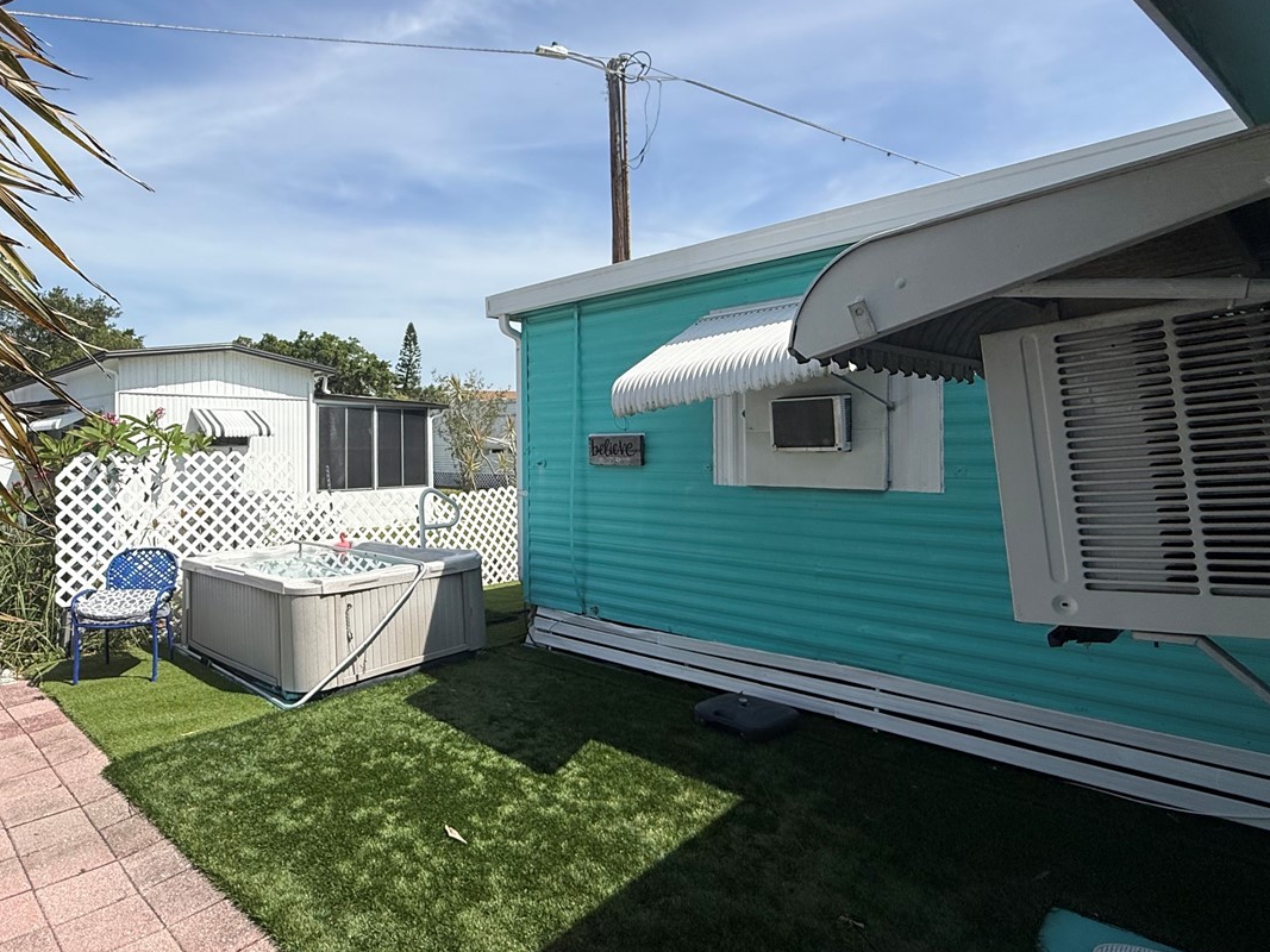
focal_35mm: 21
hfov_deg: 77.5
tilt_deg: +1.1
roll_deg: +1.0
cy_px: 437
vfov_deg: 63.3
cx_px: 470
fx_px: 770
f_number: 2.2
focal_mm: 2.22
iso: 50
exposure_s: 1/3125
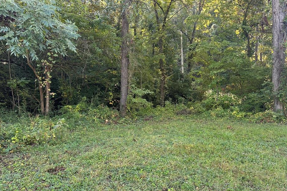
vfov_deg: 46.3
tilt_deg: -4.9
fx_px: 223
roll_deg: +1.1
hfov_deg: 65.4
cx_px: 153
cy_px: 109
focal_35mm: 28
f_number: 1.78
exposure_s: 1/121
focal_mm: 6.86
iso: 100
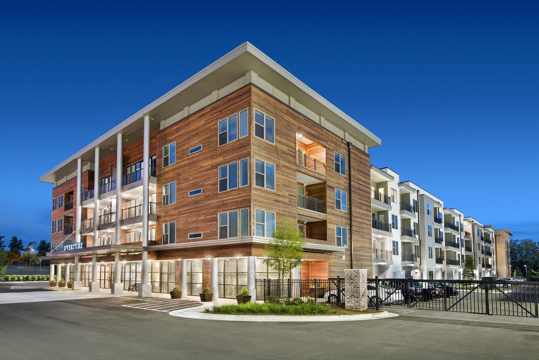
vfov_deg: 62.0
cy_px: 180
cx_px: 270
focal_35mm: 20
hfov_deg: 84.0
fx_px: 300
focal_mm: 20
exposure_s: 30
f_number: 9
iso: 125
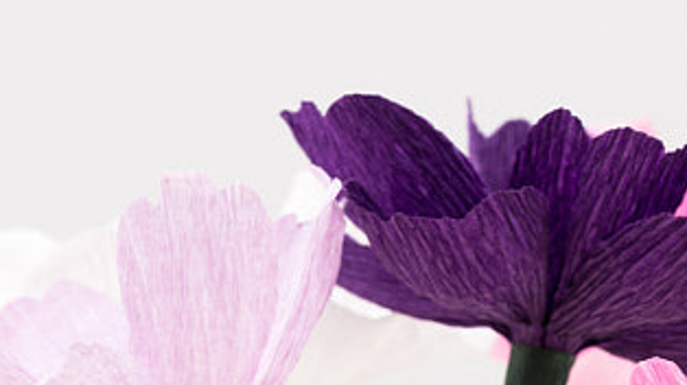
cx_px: 653
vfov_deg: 2.5
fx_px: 8755
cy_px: 844
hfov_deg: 4.5
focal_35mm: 481
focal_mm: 90
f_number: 6.3
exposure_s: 1/125
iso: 100
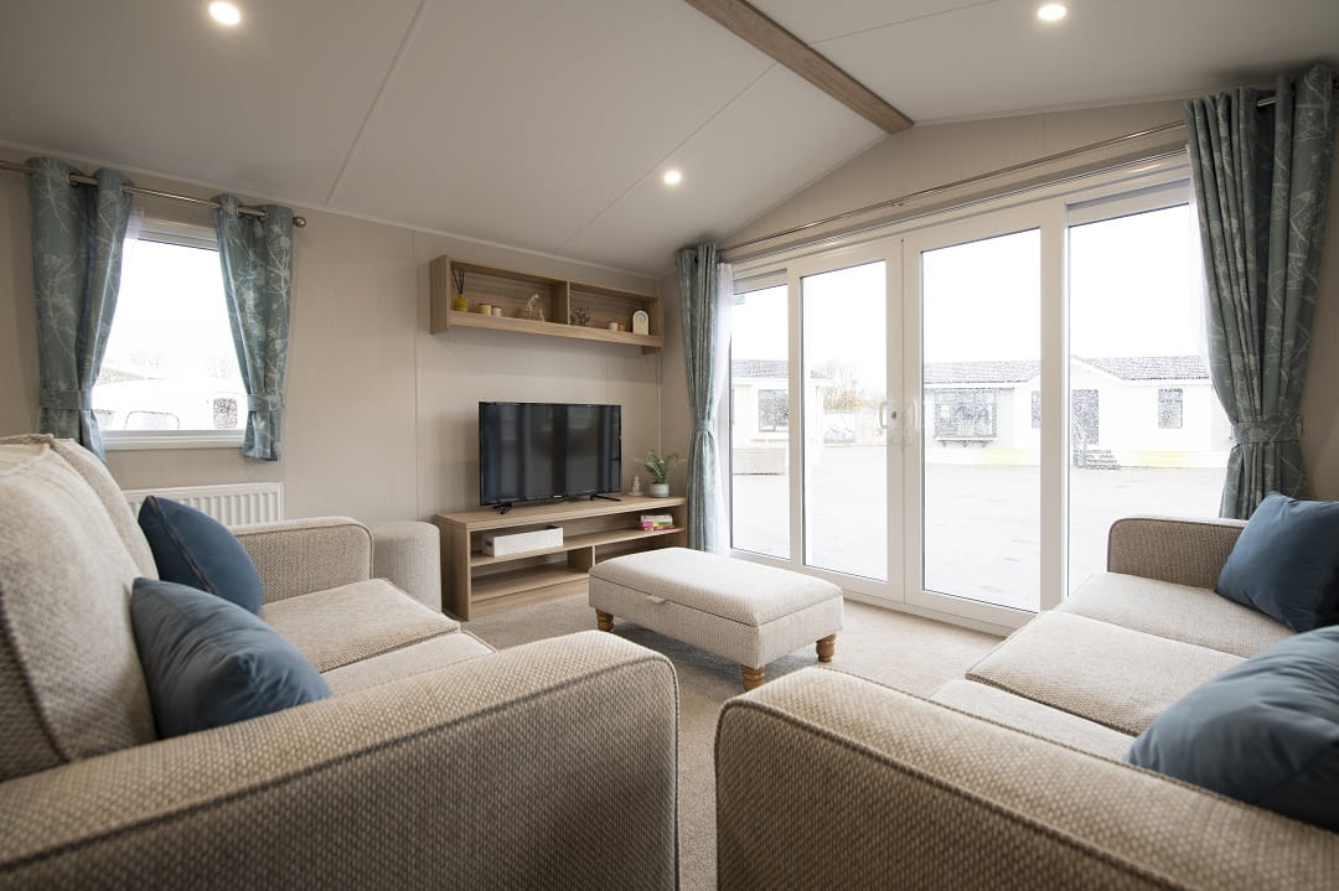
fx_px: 595
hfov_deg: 96.8
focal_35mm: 16
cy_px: 446
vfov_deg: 73.7
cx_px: 670
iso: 500
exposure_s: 1/60
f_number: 5.6
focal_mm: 16
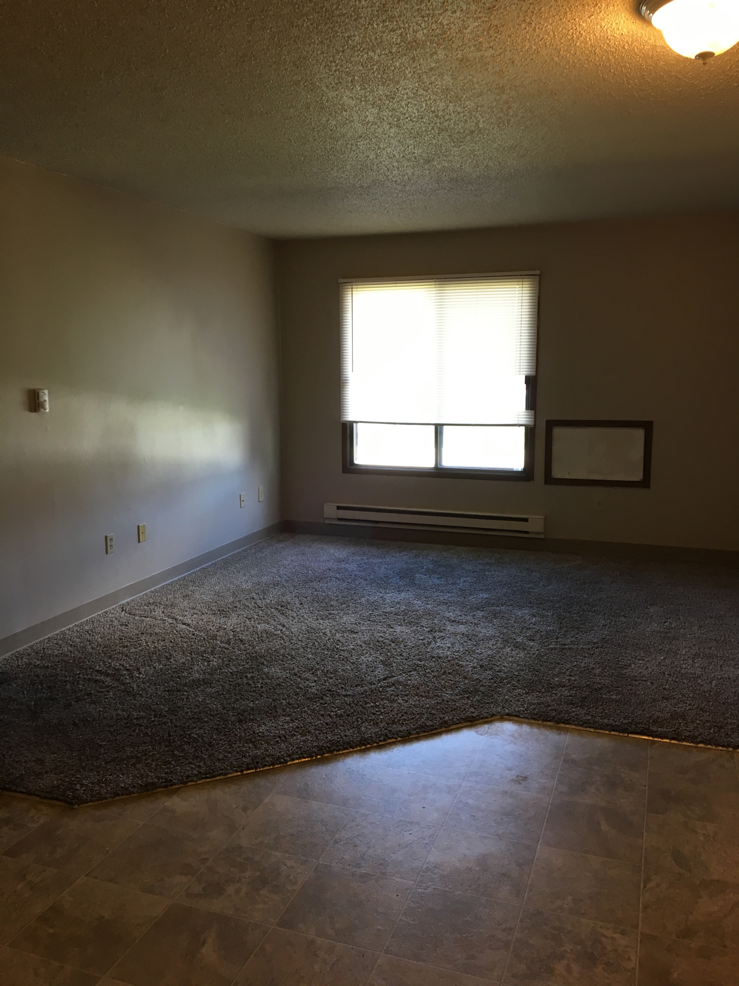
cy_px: 493
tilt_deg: -9.9
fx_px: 825
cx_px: 370
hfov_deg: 48.2
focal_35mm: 29
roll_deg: +0.8
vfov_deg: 61.7
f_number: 2.2
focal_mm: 4.15
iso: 64
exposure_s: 1/30
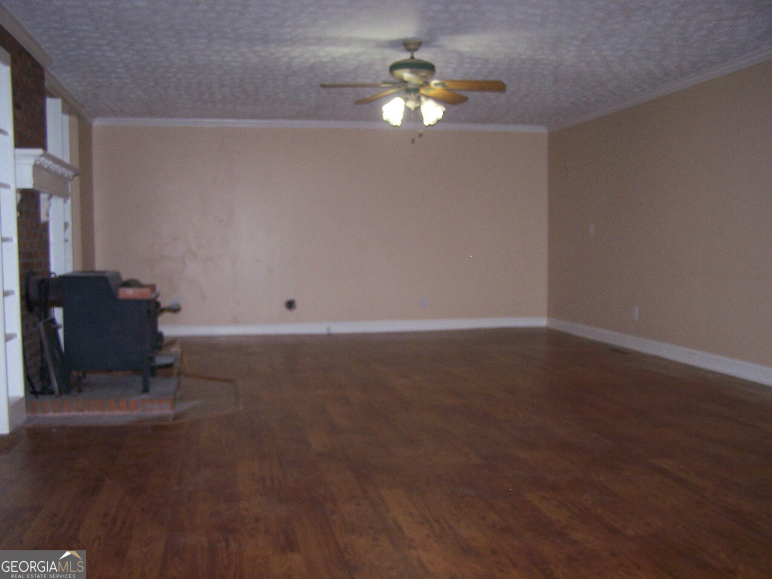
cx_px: 386
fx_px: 847
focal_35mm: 38
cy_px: 290
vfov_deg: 37.7
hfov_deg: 49.0
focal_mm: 6.3
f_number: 2.8
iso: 160
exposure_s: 1/60
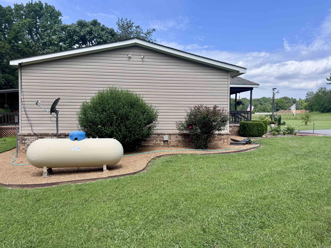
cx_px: 166
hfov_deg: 71.6
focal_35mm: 24
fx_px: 229
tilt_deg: -3.1
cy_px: 124
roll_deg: -0.6
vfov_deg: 56.8
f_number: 1.78
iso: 80
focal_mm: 6.76
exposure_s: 1/3802
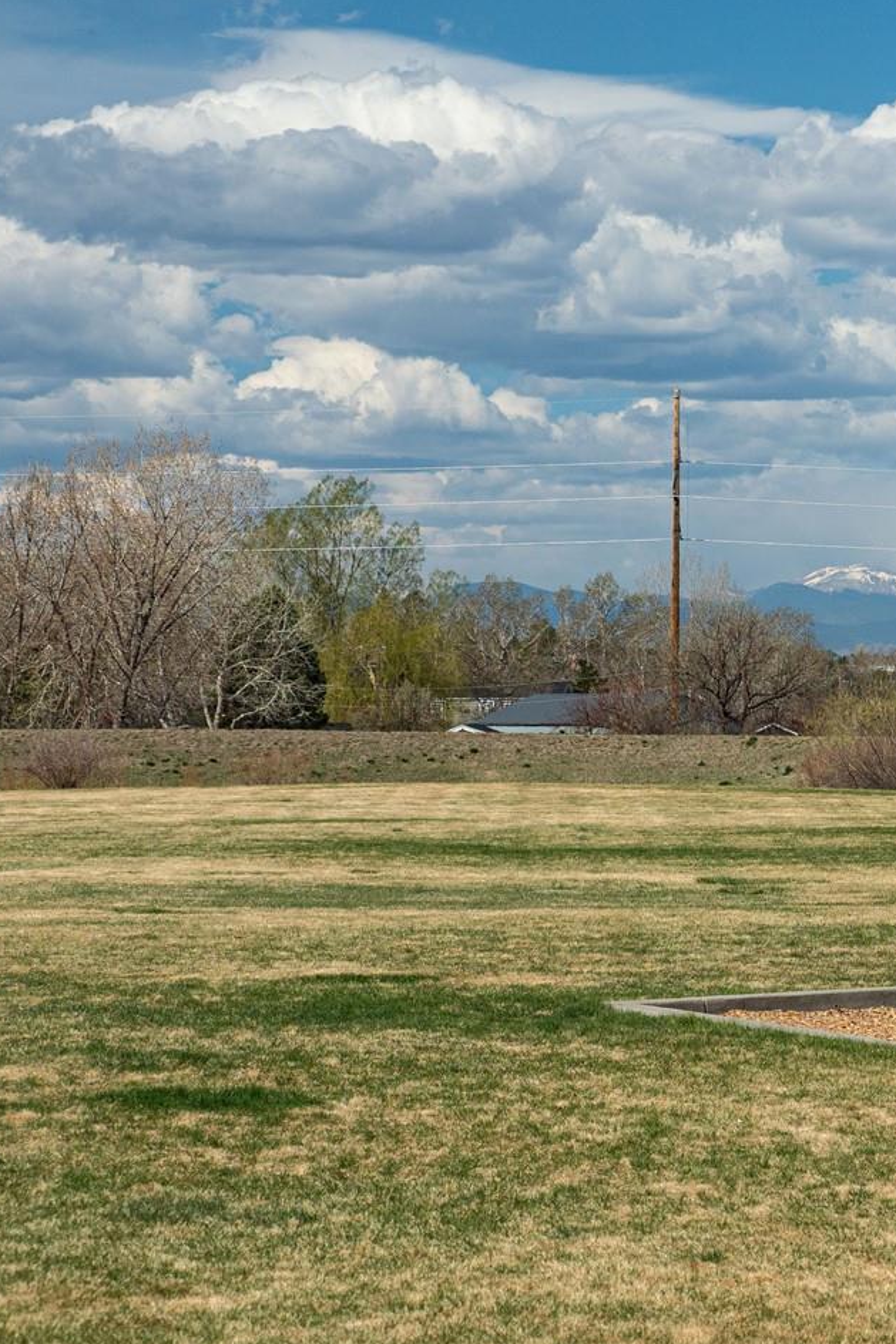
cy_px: 732
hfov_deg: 9.6
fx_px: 5266
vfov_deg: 14.6
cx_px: 1031
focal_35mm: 141
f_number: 4
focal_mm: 40
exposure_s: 1/2000
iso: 200
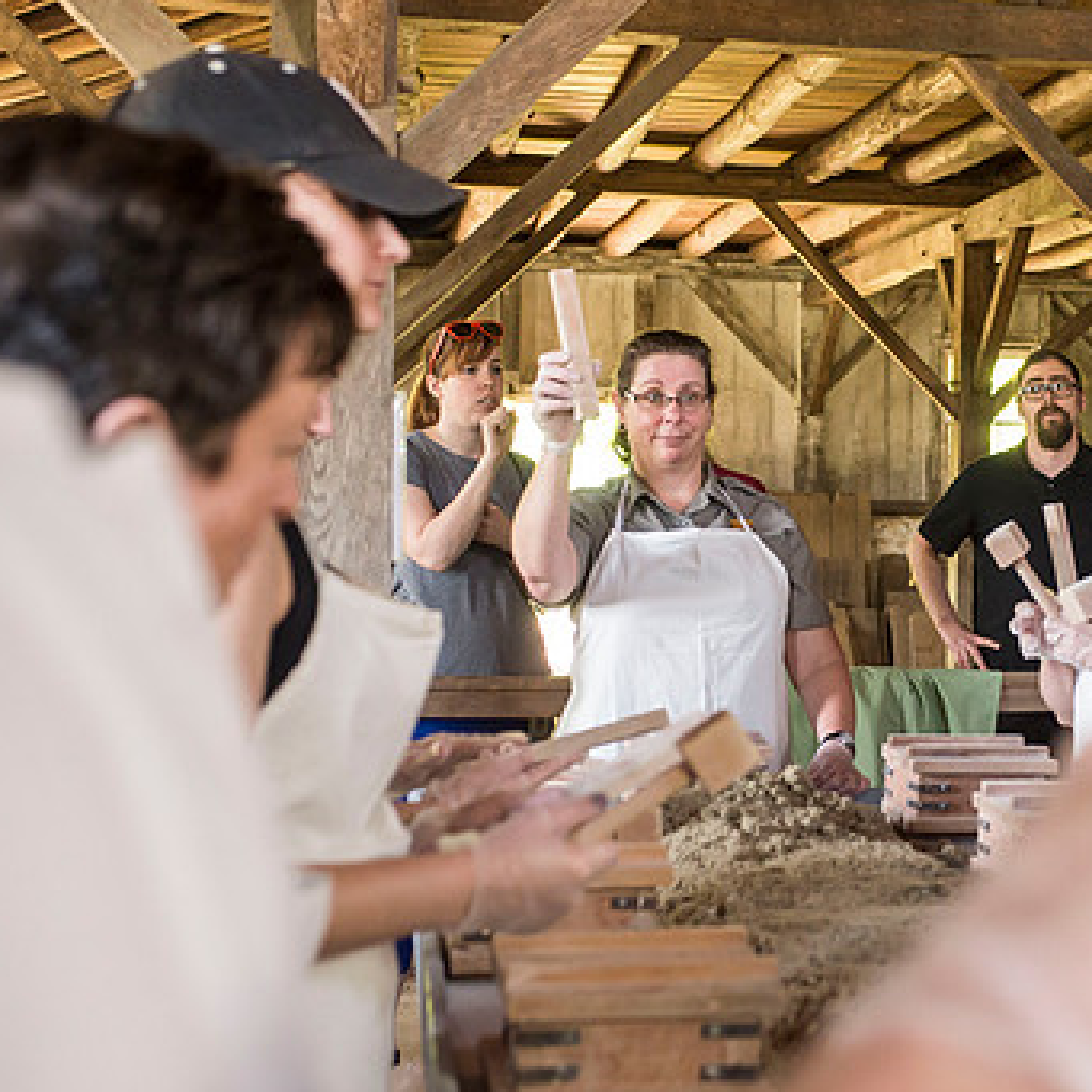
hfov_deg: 26.0
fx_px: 2320
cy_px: 586
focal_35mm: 65
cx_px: 887
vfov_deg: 26.5
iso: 2500
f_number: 4
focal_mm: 45
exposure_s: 1/160
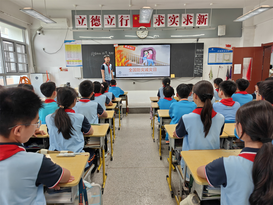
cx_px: 136
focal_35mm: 23
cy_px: 102
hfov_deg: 73.9
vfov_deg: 58.9
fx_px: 181
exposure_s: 1/100
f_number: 1.6
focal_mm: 6.06
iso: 100
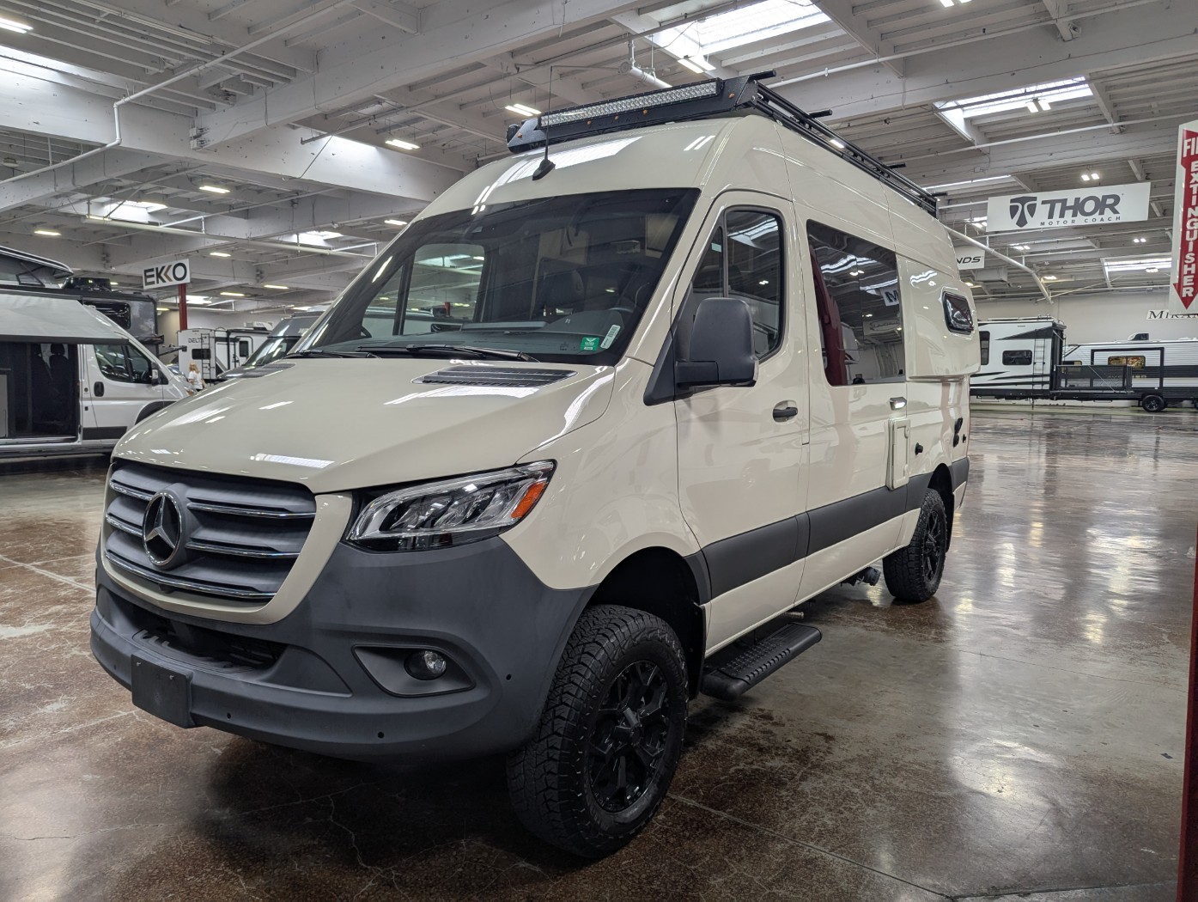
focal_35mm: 24
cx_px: 599
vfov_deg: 56.9
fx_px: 832
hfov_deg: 71.5
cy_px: 451
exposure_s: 1/128
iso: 45
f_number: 1.85
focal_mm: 6.81
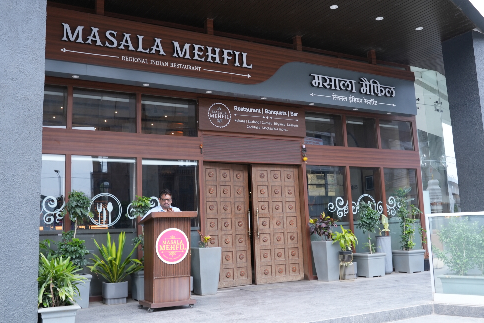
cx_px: 242
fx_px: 498
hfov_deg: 51.9
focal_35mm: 37
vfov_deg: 36.0
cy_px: 154
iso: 800
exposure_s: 1/30
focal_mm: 35
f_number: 10
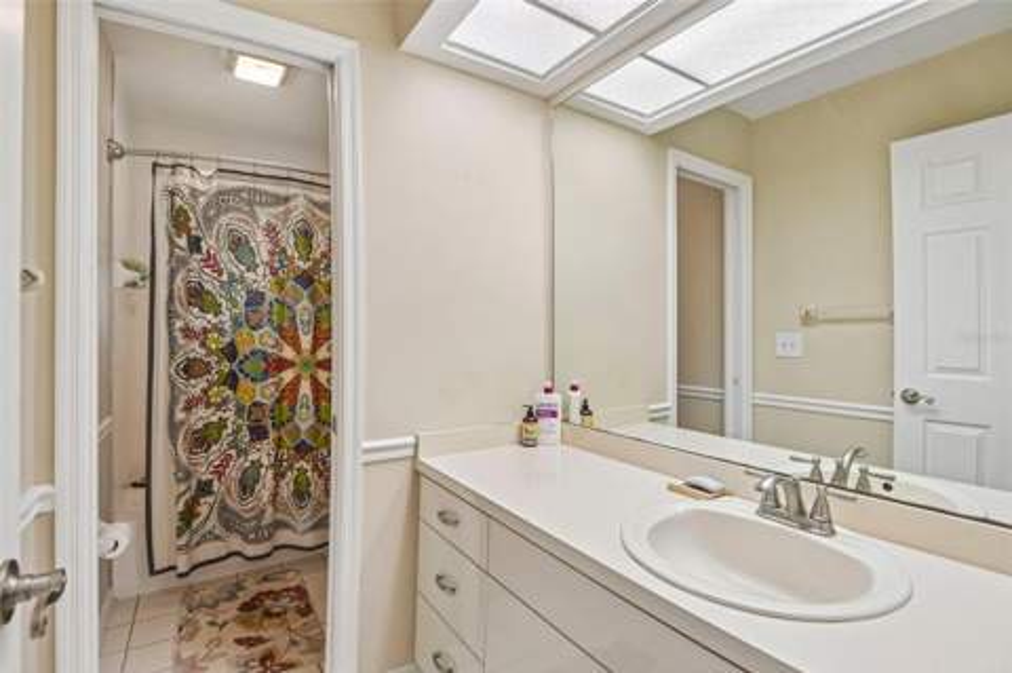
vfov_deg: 73.6
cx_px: 506
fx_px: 449
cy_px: 336
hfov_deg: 96.8
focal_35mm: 16
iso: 400
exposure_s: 1/30
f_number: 8
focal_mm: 16
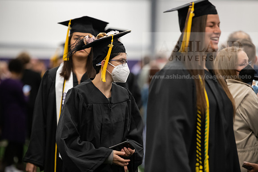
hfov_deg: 11.1
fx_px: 1326
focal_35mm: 185
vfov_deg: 7.4
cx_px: 129
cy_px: 86
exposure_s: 1/200
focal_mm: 185
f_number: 3.2
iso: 3200
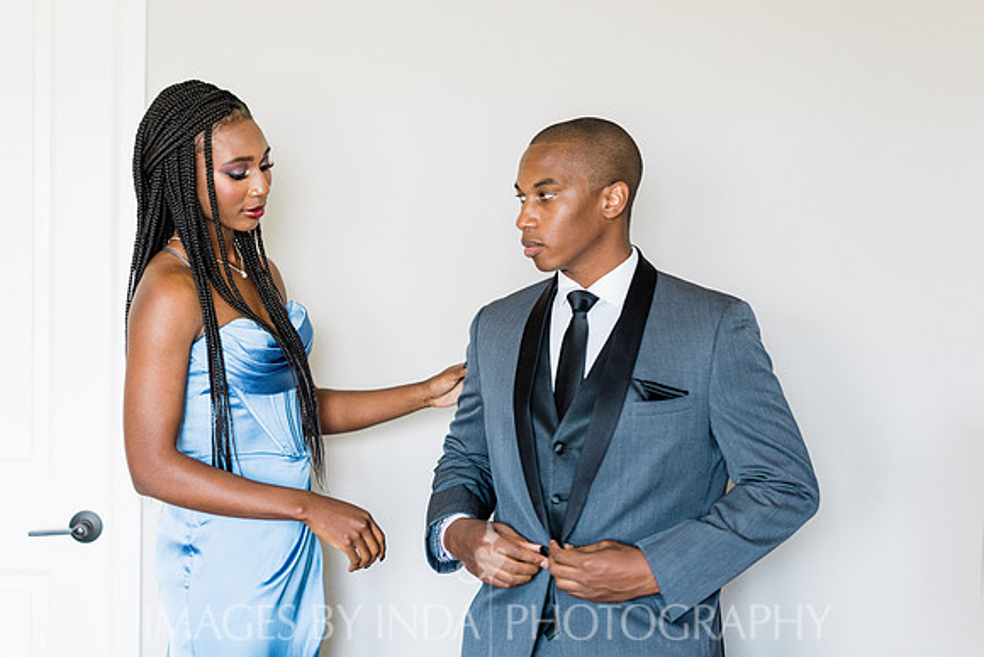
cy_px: 328
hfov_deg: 36.2
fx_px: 1504
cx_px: 492
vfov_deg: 24.6
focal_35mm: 55
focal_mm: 55
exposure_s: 1/125
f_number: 2.8
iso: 800
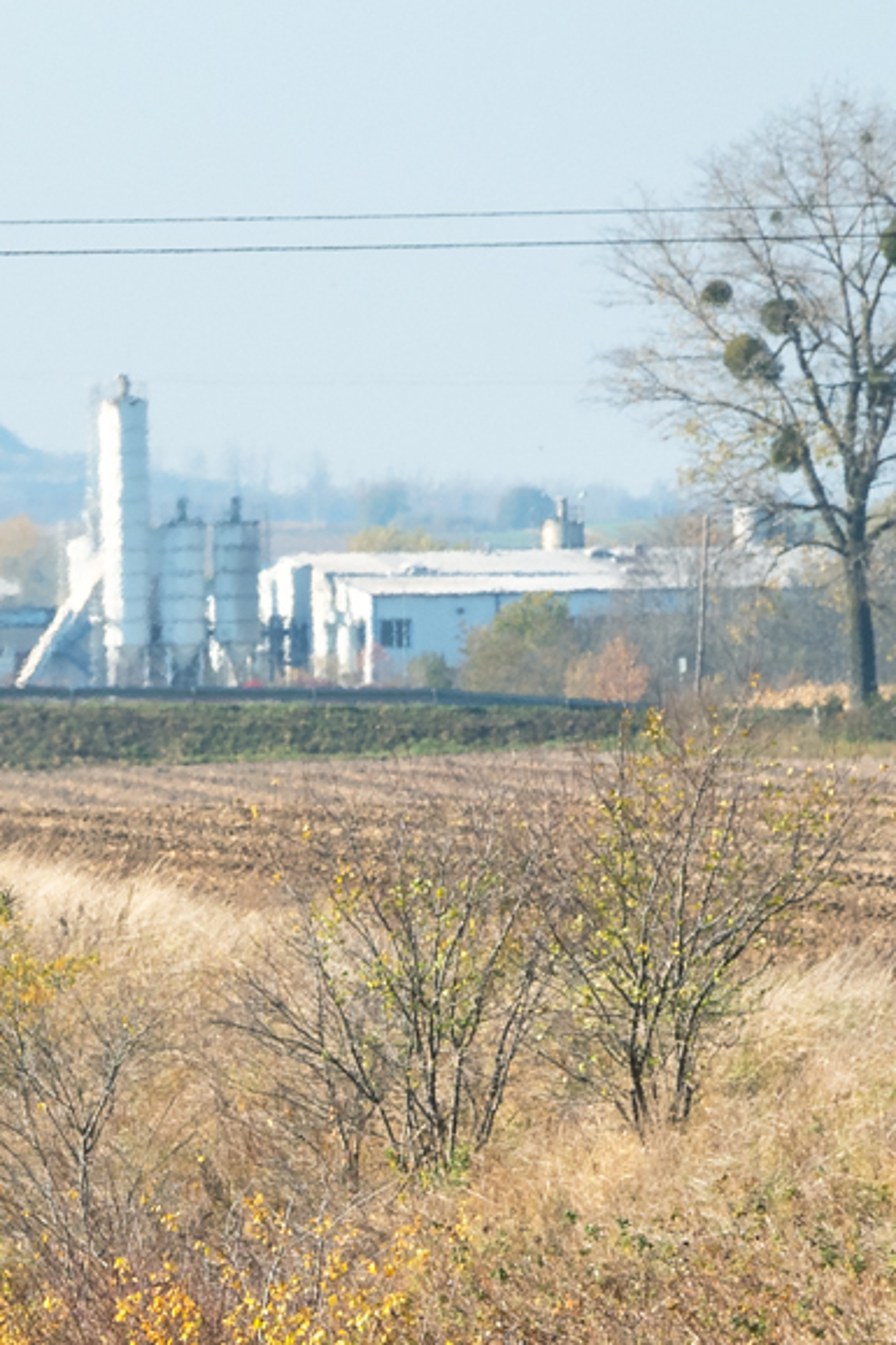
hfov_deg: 3.6
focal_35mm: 382
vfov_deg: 5.4
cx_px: -694
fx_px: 14269
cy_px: 1032
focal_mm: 92
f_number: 9
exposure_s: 1/400
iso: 160
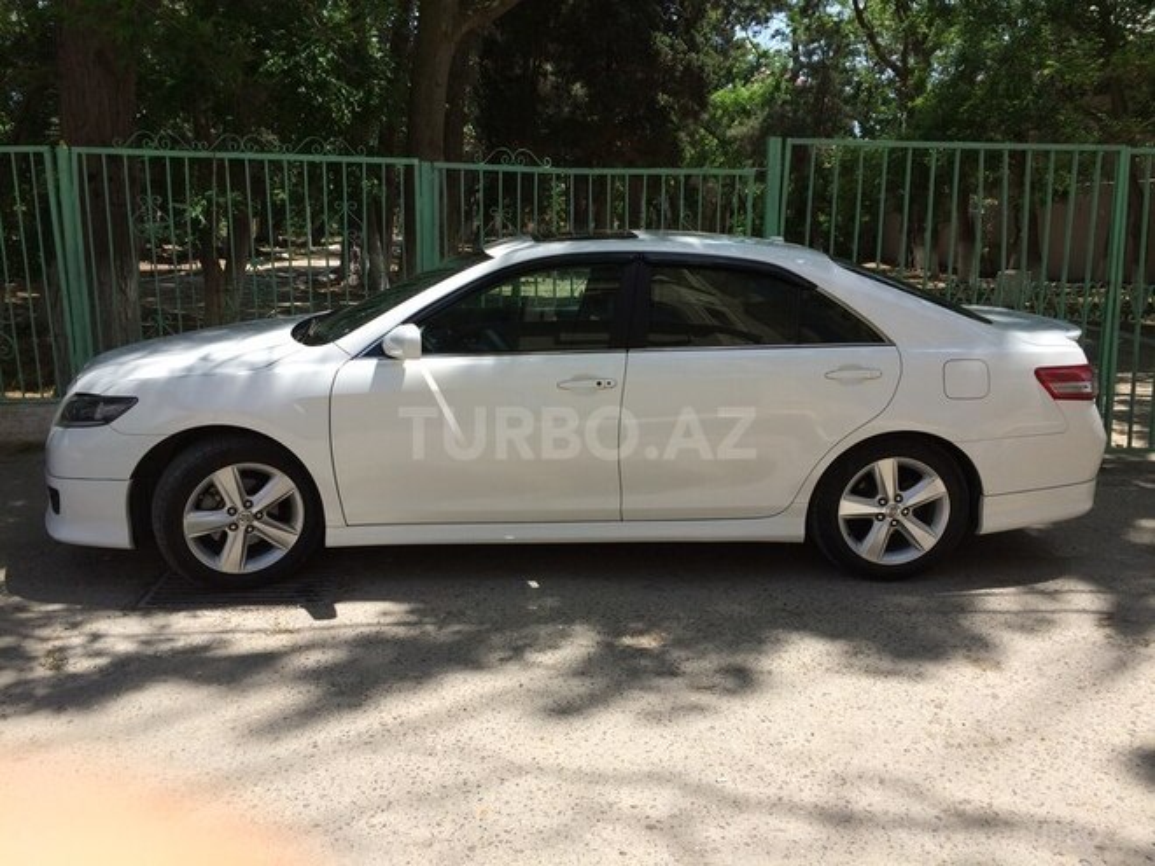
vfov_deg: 48.2
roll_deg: -0.7
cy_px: 433
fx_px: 968
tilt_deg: -15.4
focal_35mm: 29
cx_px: 578
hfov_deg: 61.7
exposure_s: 1/1325
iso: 32
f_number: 2.2
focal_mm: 4.15
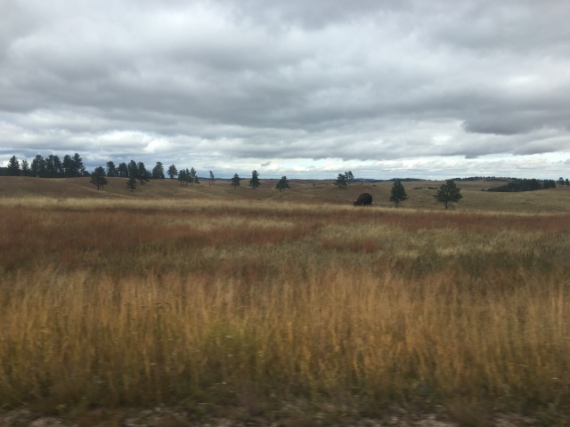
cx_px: 285
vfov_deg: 48.2
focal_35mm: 29
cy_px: 214
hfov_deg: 61.7
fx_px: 478
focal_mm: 4.15
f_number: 2.2
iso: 25
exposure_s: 1/699
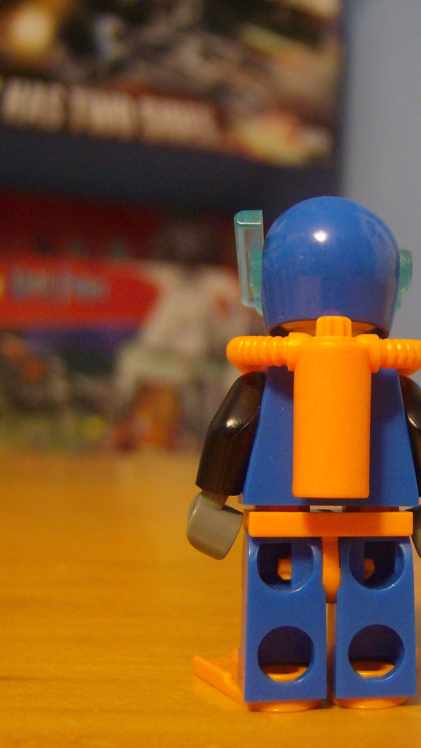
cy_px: 371
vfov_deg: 39.2
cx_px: 333
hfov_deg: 22.4
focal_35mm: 53
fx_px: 1052
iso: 200
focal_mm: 6
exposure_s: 1/5.05
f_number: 2.8
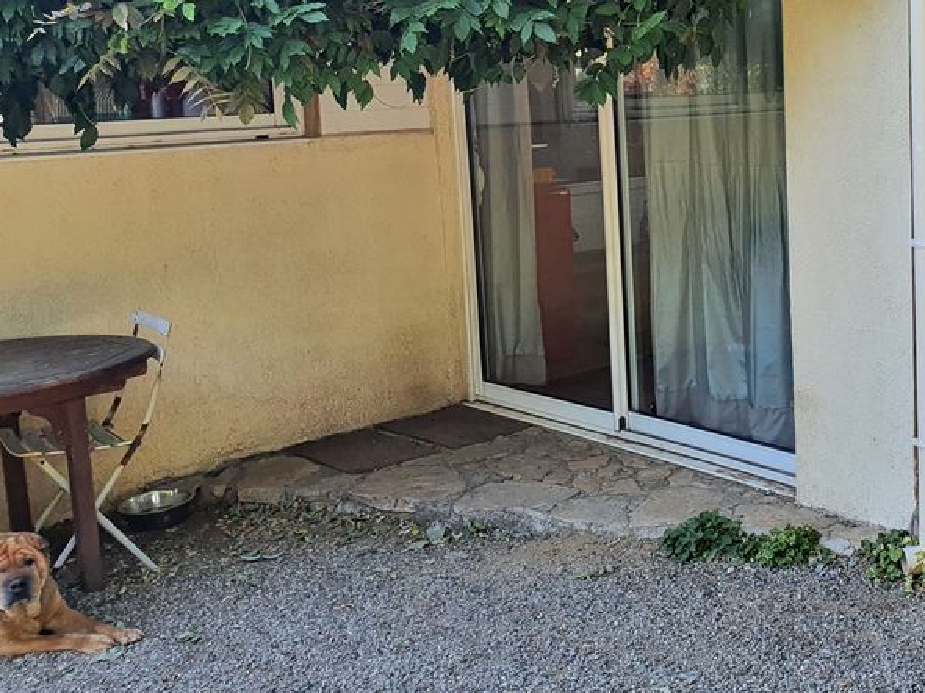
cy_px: 196
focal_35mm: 44
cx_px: 779
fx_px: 1176
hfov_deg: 40.6
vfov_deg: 32.4
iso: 50
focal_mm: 4.32
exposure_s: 1/256
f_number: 2.4
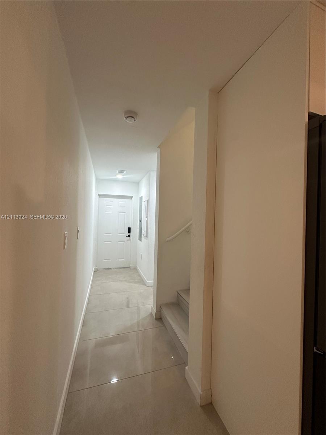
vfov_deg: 102.1
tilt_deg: +1.2
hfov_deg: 85.7
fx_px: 176
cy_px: 218
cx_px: 163
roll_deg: -1.7
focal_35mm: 14
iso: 250
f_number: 2.2
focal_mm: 2.22
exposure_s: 1/120
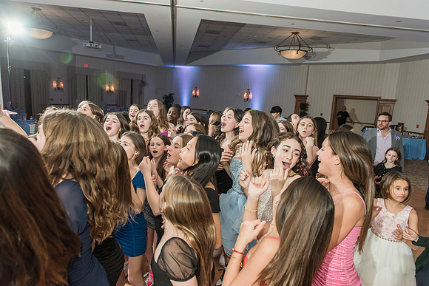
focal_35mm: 24
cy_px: 143
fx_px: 286
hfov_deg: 73.7
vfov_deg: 53.2
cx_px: 214
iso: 800
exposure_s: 1/100
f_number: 4
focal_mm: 24
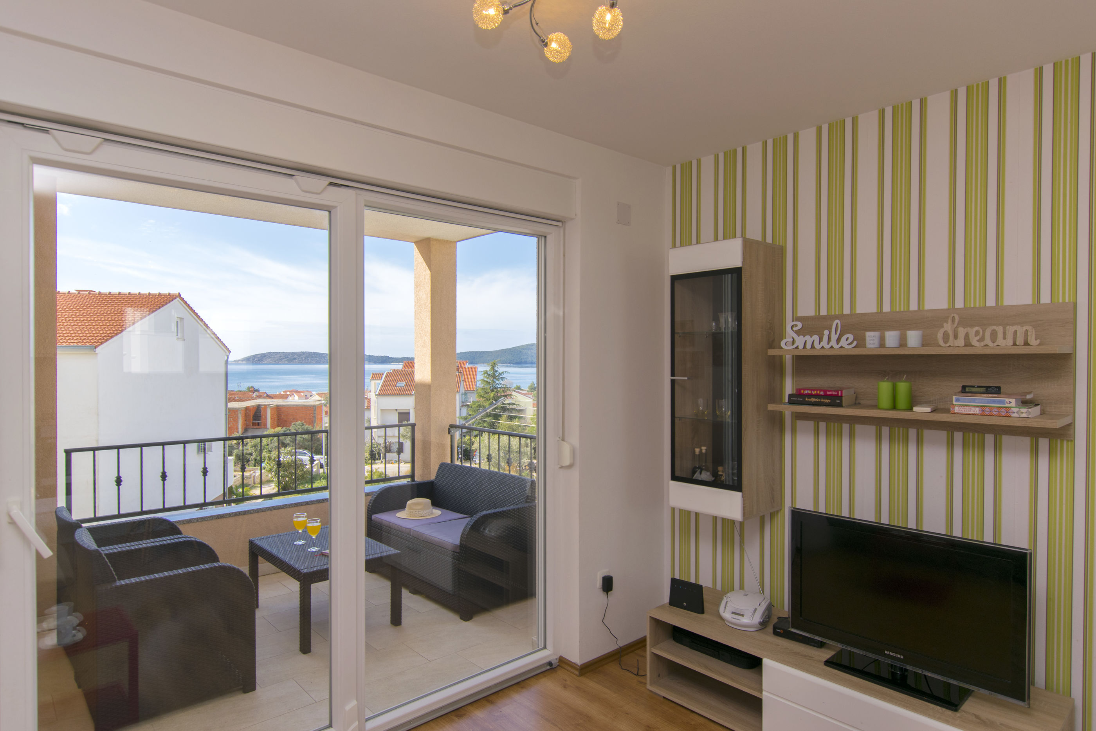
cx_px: 548
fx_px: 639
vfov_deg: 59.5
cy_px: 366
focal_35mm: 21
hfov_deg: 81.2
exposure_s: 1/160
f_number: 5.6
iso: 100
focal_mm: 14
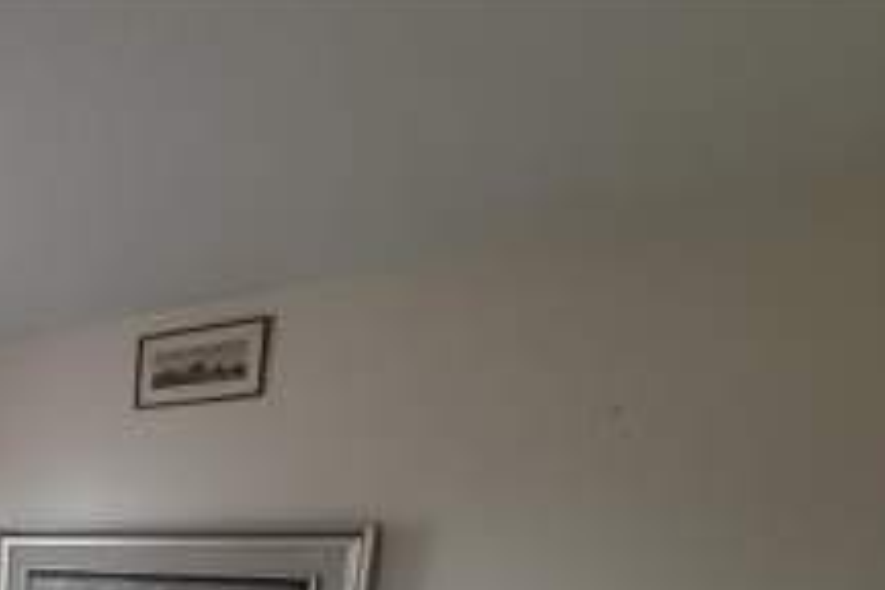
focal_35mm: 30
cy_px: 717
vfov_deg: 34.4
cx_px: -41
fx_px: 737
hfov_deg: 48.3
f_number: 2.2
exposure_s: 1/60
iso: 125
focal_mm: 2.2
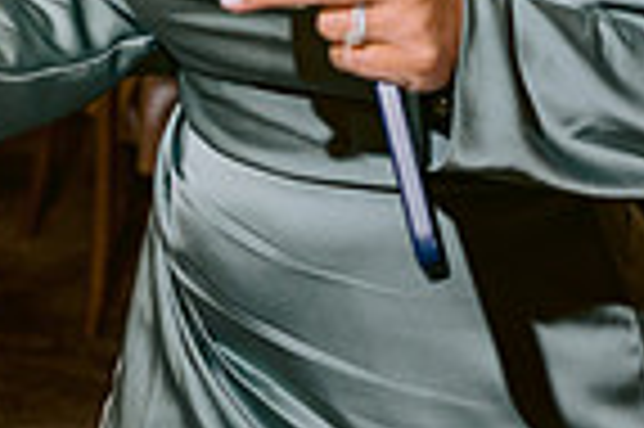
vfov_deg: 9.3
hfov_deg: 14.3
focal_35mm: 142
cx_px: 554
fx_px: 2537
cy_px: -273
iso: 800
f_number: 2.8
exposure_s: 1/125
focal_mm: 35
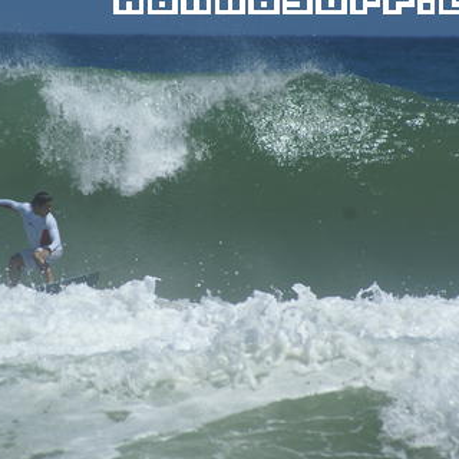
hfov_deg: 2.7
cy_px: 241
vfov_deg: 2.7
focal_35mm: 658
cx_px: 165
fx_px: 9871
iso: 100
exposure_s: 1/640
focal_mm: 300
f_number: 9
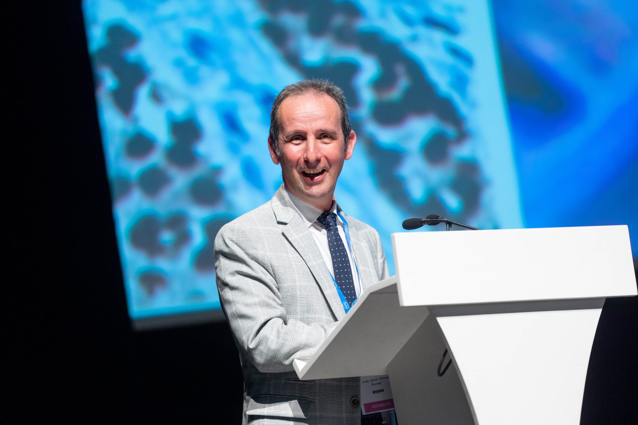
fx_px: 3542
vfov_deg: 6.9
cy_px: 212
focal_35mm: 200
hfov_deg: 10.3
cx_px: 319
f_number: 3.2
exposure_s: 1/400
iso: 2000
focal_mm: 200
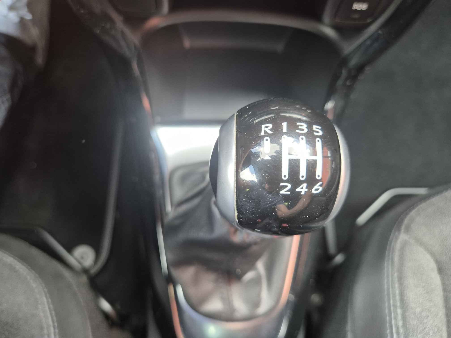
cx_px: 226
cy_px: 169
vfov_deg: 58.9
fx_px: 300
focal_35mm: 23
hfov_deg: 73.9
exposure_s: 1/100
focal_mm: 5.4
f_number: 1.8
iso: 400
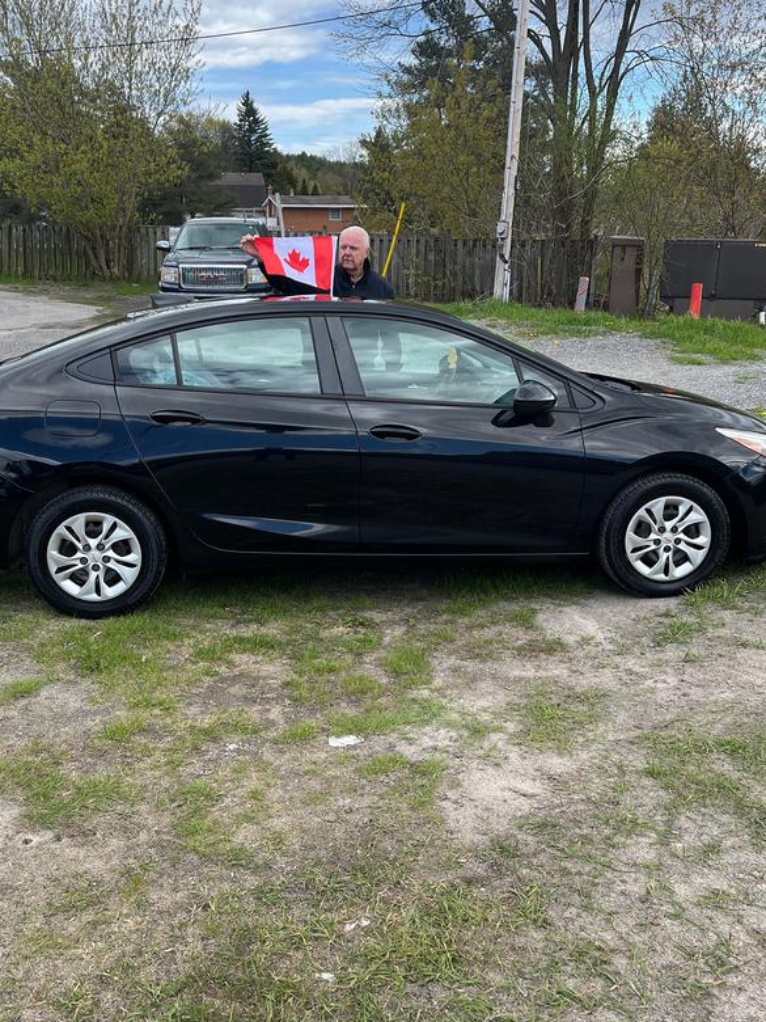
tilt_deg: -15.6
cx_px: 346
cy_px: 493
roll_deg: +0.4
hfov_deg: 44.1
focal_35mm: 32
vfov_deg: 56.8
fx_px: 944
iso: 50
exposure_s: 1/913
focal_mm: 5.1
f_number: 1.6
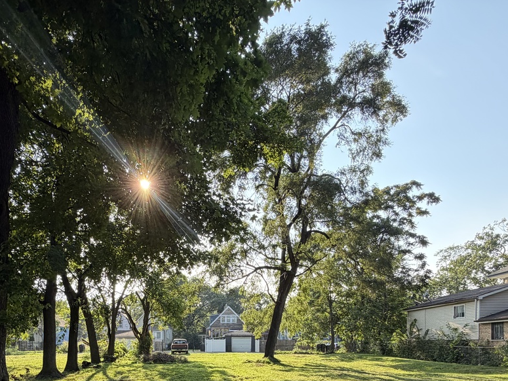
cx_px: 197
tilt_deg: -1.0
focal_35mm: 26
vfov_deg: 47.1
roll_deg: +0.9
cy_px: 351
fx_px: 382
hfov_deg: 66.5
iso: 40
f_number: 2.2
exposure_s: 1/220
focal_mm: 2.22
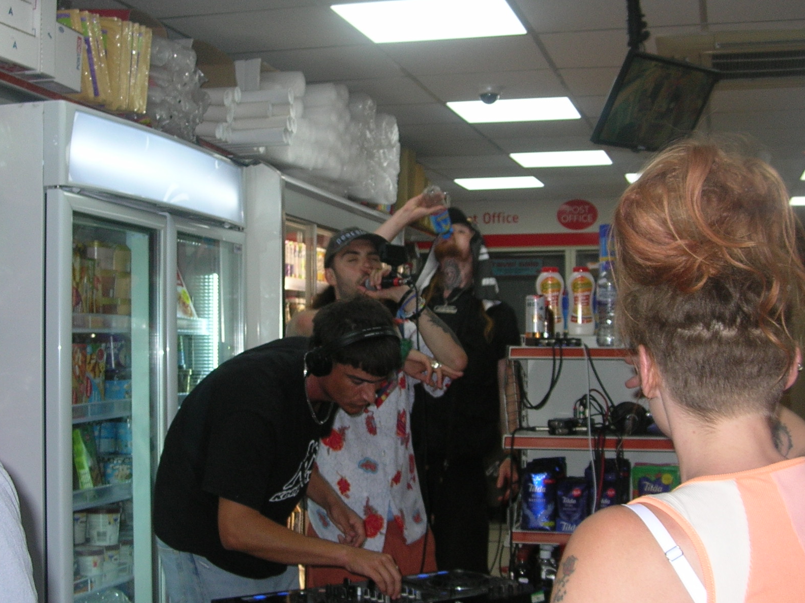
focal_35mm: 52
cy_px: 321
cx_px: 364
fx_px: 1209
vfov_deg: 28.0
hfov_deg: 36.8
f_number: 2.7
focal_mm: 6
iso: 50
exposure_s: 1/60.1
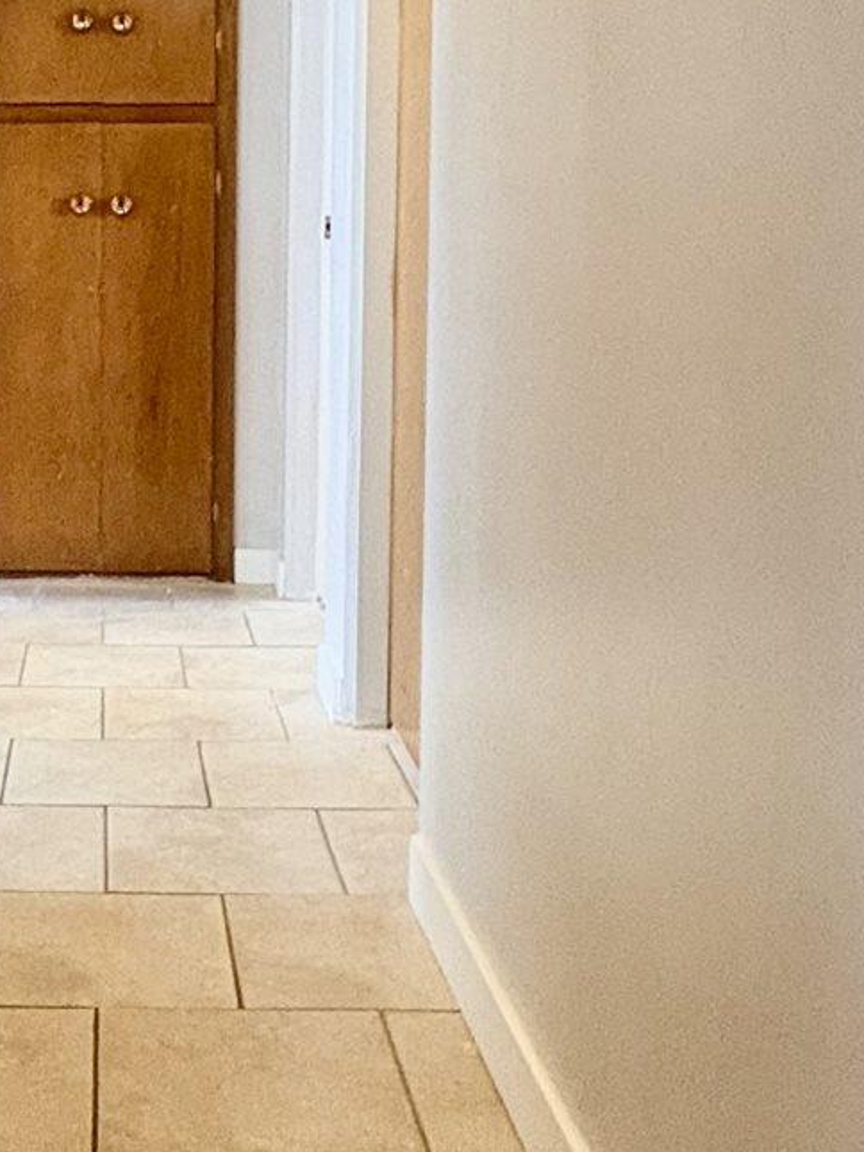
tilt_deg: -2.9
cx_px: 34
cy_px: 329
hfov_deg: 27.7
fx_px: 1663
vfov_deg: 37.5
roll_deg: -0.6
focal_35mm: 50
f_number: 2.2
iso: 640
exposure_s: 1/60
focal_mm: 2.22
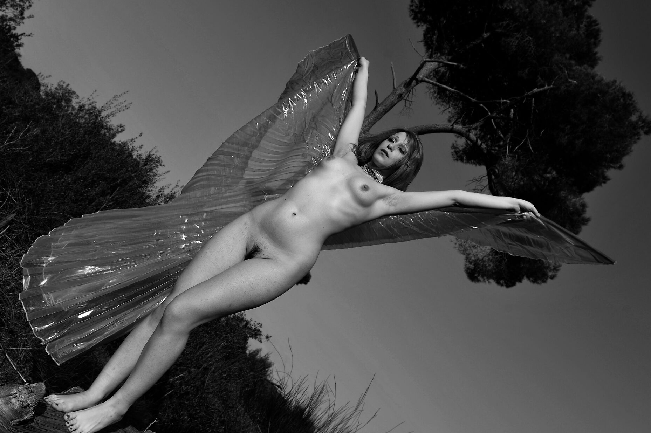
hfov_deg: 60.3
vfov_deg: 42.2
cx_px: 322
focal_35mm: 31
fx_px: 560
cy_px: 189
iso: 200
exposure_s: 1/640
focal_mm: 24
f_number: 7.1
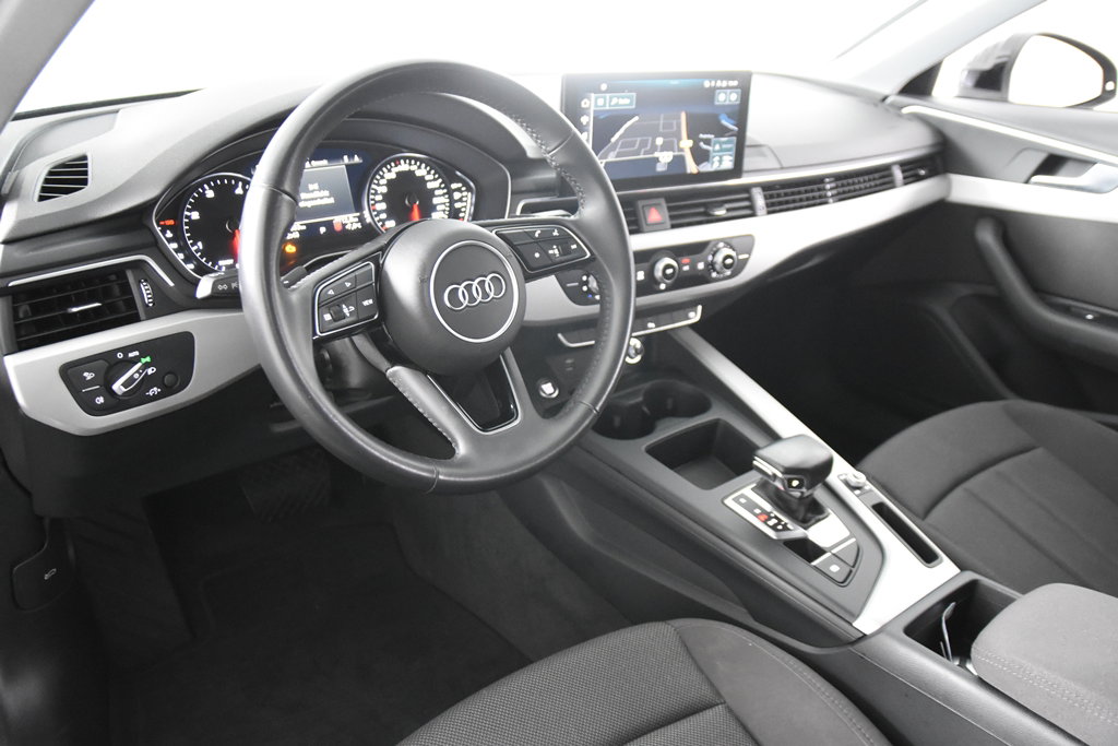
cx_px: 559
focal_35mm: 30
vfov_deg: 43.6
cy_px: 373
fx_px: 932
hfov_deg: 61.9
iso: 5000
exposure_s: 1/30
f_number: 2.8
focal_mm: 20
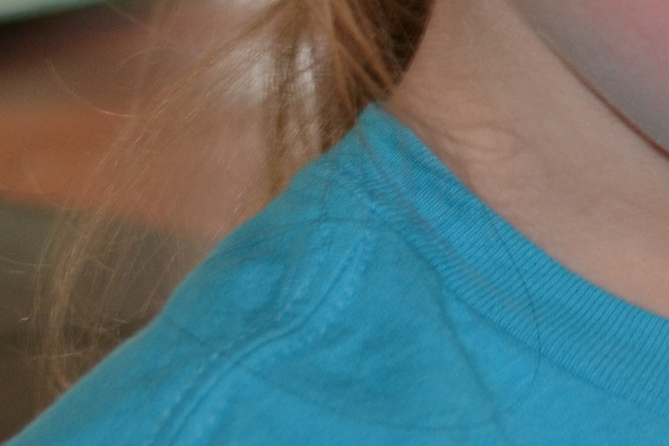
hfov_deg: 12.6
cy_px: -361
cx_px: 893
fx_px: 2936
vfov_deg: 8.4
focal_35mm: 158
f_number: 4
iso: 360
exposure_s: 1/125
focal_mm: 24
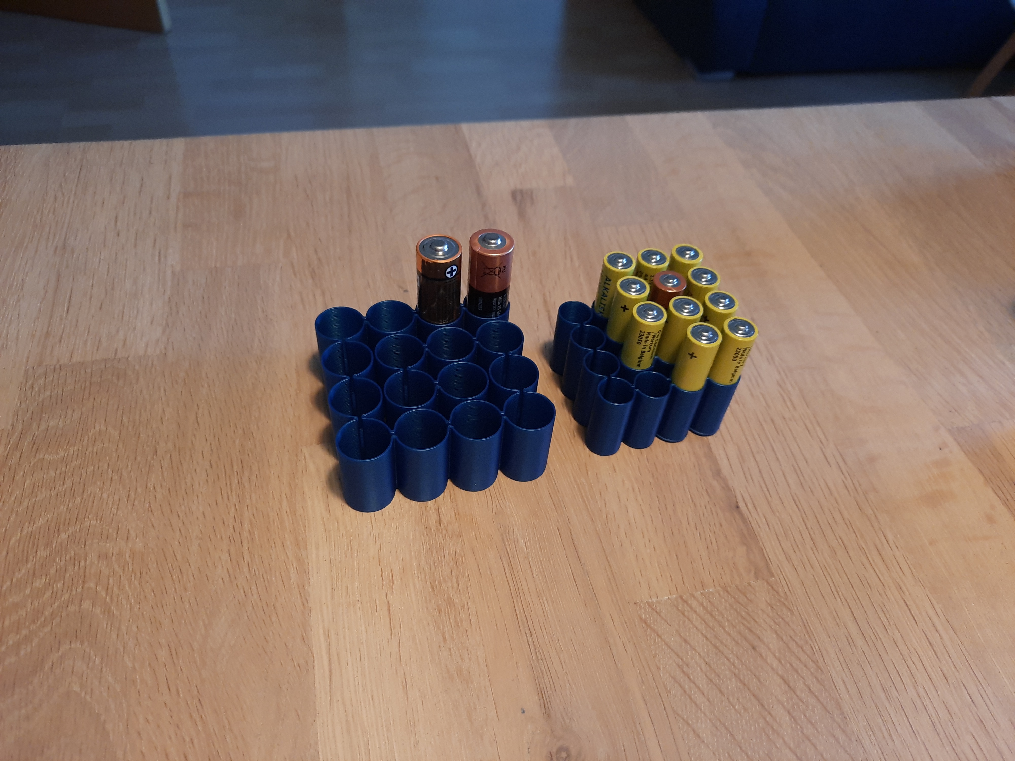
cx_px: 508
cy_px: 380
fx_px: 733
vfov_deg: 54.9
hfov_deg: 69.4
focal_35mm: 25
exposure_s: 1/50
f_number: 2
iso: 160
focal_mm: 4.6
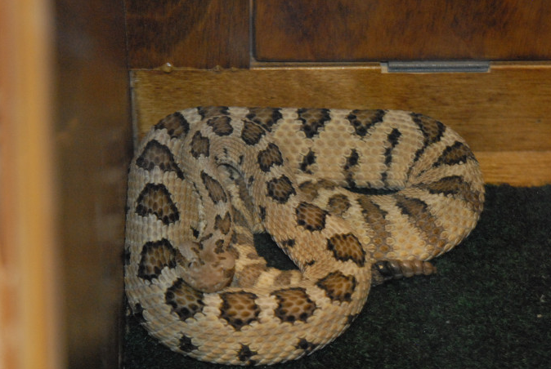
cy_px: 199
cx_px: 311
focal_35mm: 134
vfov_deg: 10.3
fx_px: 2048
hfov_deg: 15.3
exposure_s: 1/30
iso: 1600
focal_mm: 75
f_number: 5.6
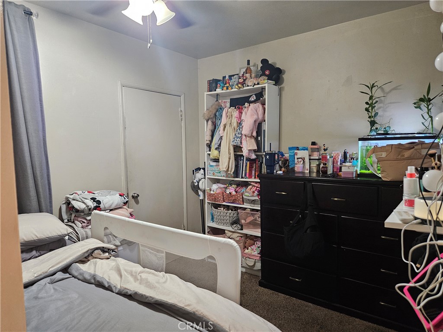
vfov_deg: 58.9
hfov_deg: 73.9
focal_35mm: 23
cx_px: 222
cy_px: 166
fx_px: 294
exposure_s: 1/60
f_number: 1.8
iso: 640
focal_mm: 5.4
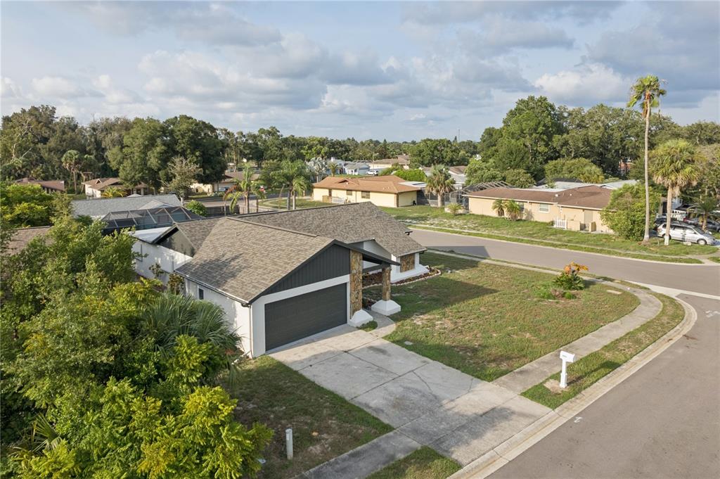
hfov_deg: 78.6
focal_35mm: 22
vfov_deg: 57.1
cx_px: 360
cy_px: 240
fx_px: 440
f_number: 2.8
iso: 100
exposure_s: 1/350
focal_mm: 8.4
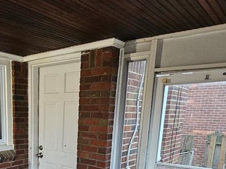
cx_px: 51
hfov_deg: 50.0
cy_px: 170
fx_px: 229
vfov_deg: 36.5
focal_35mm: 35
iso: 500
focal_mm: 2.2
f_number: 2.2
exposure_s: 1/30
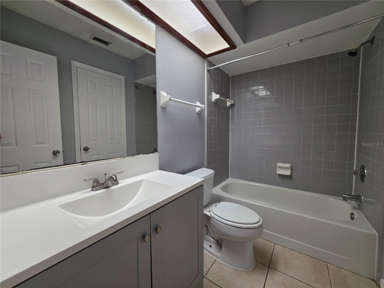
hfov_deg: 106.2
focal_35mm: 13
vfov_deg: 89.9
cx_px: 192
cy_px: 144
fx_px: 144
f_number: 1.9
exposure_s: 1/120
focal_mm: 2.2
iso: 125
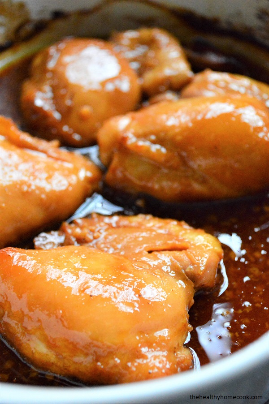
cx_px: 134
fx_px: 606
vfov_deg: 36.9
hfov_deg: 25.0
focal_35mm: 54
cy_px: 202
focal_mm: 36
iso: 3200
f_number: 5
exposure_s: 1/160
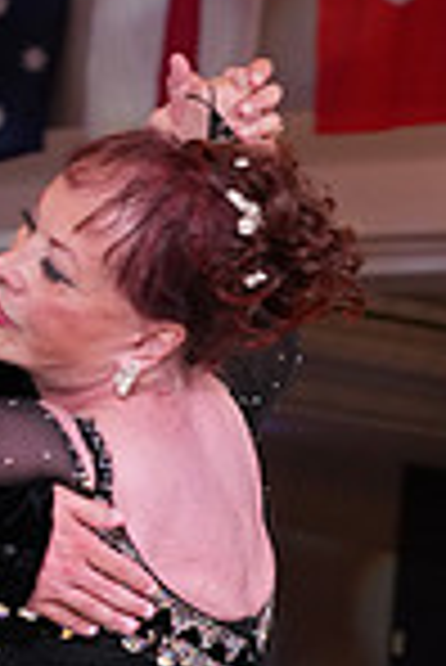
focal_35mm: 254
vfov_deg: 7.9
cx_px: -155
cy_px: 1017
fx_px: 4709
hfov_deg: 5.4
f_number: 5.6
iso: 2000
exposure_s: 1/200
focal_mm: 65
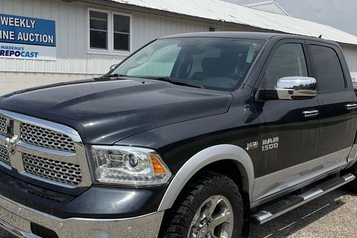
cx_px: 168
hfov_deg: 45.4
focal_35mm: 43
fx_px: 427
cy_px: 132
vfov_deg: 31.2
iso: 25
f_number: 1.8
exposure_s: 1/2801
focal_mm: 3
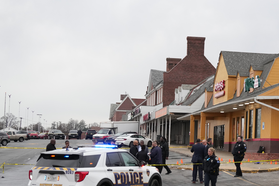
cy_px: 109
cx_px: 183
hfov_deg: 21.8
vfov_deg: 14.7
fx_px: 721
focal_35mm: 93
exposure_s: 1/6400
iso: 2500
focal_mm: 70
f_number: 3.2
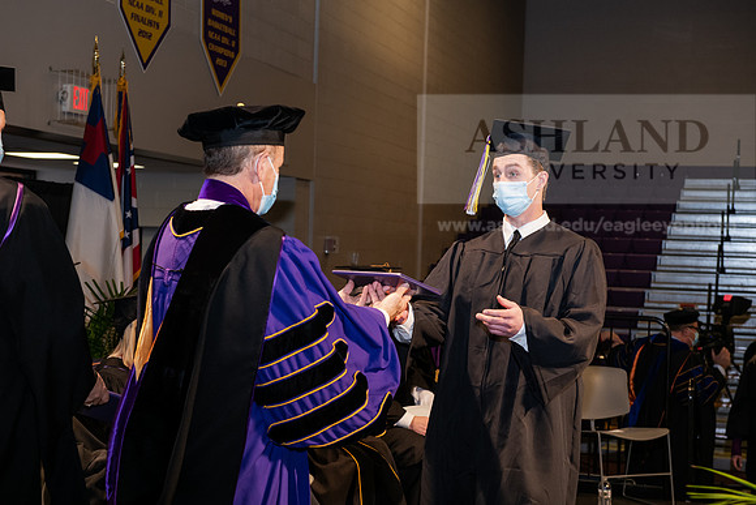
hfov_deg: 32.4
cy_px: 252
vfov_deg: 21.9
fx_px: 1302
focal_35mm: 62
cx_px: 378
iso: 1600
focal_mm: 62
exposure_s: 1/200
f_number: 6.3
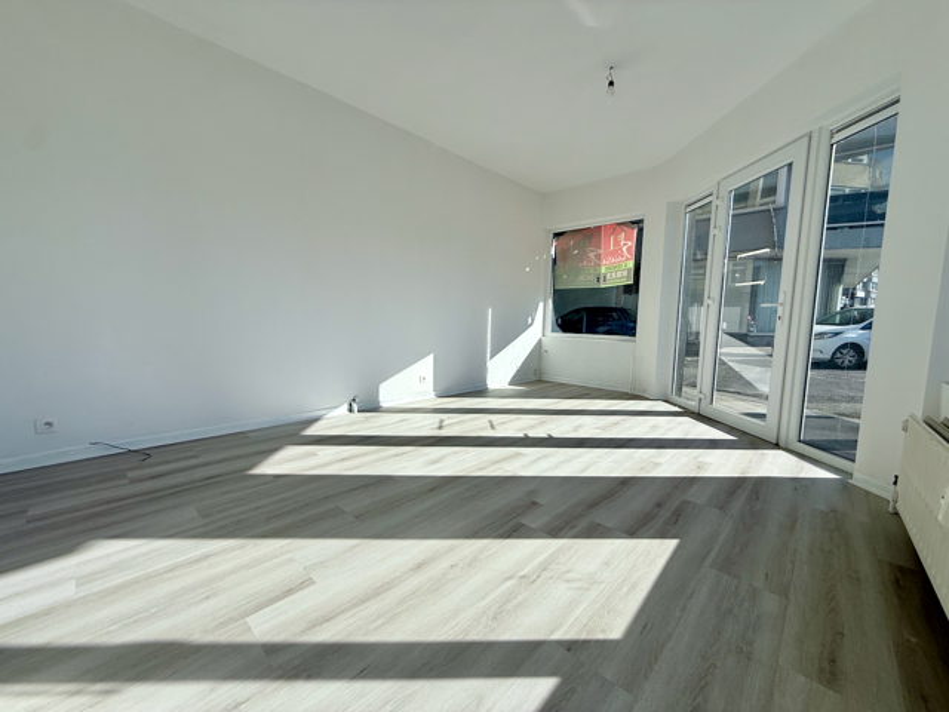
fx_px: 384
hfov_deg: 102.1
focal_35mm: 14
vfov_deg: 85.7
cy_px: 356
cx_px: 474
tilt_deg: -4.4
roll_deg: -1.4
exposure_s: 1/2410
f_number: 2.2
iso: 50
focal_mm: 2.22
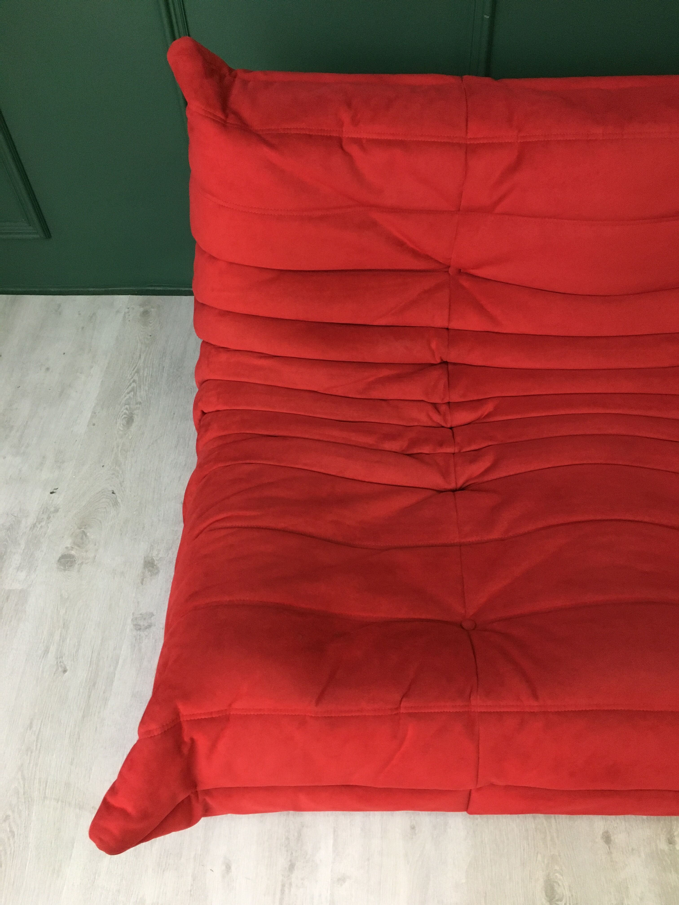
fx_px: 758
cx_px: 340
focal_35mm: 29
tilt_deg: -51.8
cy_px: 452
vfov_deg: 61.7
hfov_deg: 48.2
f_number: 2.2
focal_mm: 4.15
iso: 200
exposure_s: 1/17
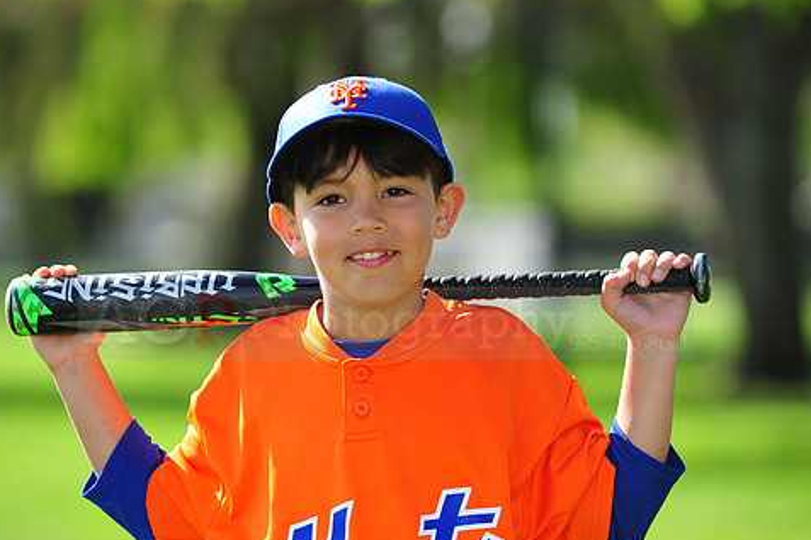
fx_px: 5474
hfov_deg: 8.5
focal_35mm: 243
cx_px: 364
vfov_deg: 5.7
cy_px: 309
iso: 200
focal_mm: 200
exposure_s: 1/500
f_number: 4.5
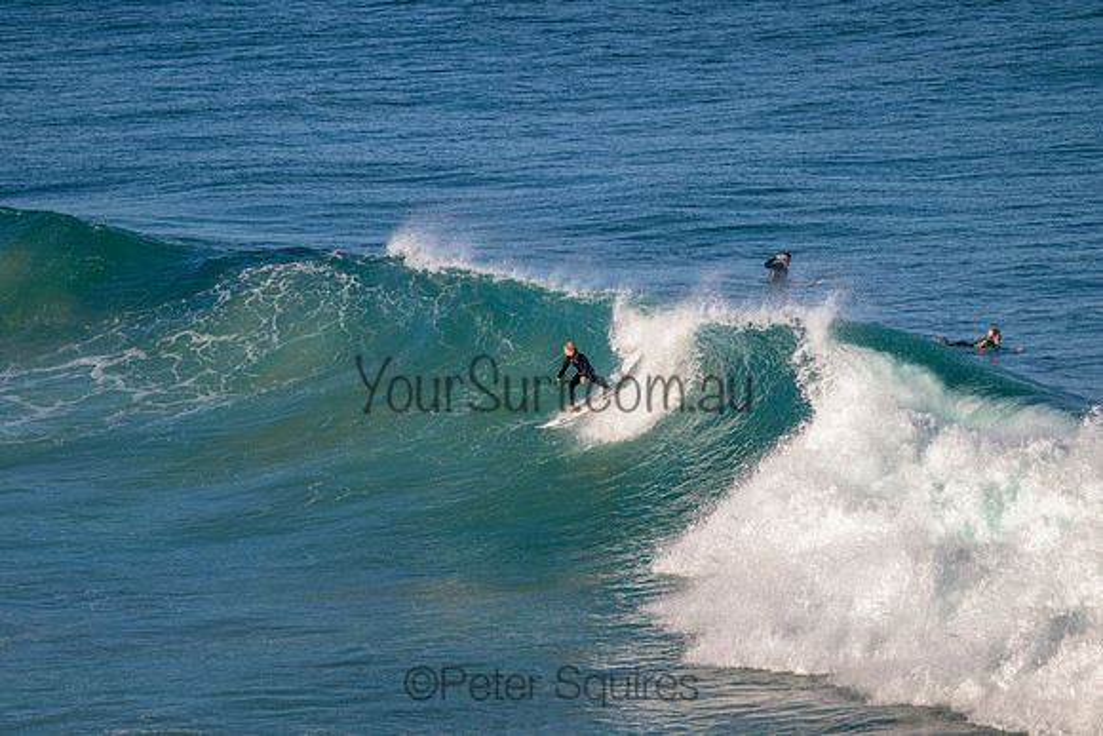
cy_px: 368
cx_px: 552
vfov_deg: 4.6
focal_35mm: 300
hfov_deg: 6.9
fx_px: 9193
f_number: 11
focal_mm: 300
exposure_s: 1/2000
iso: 1400
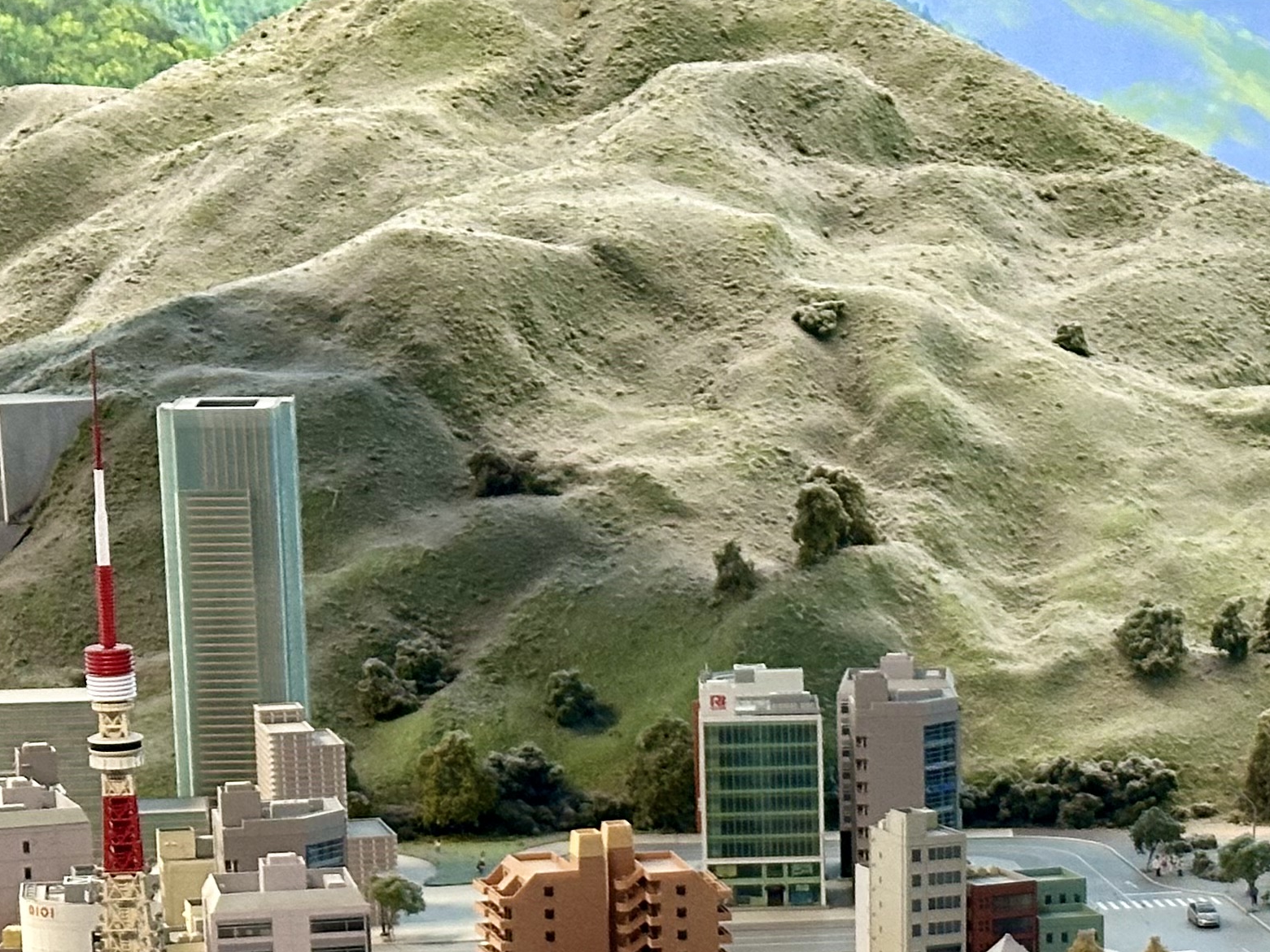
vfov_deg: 11.8
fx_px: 4550
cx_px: 1077
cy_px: 1052
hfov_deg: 15.7
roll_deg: +0.7
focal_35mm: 124
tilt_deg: -12.9
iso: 320
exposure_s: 1/40
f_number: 1.78
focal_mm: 6.86
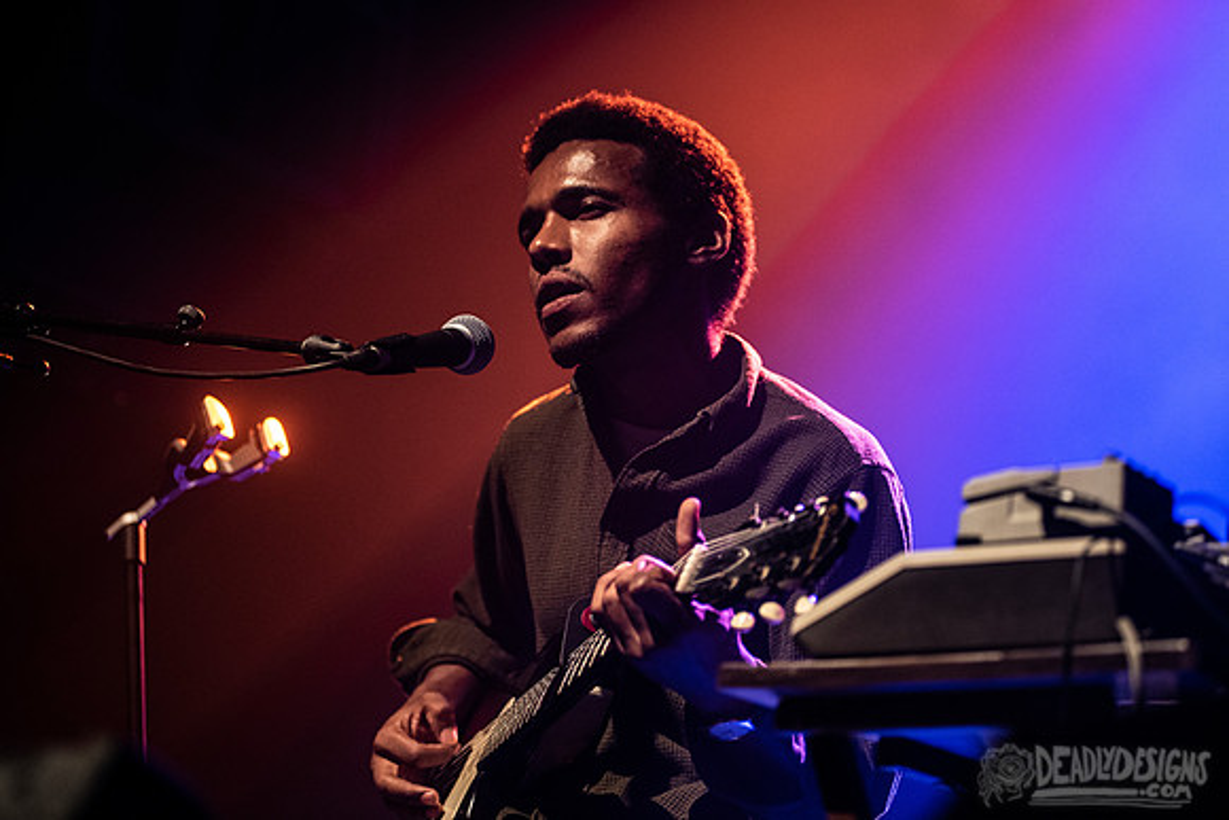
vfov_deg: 17.1
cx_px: 614
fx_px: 2732
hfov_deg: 25.4
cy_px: 410
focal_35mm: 80
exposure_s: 1/125
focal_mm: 80
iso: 2500
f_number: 3.2
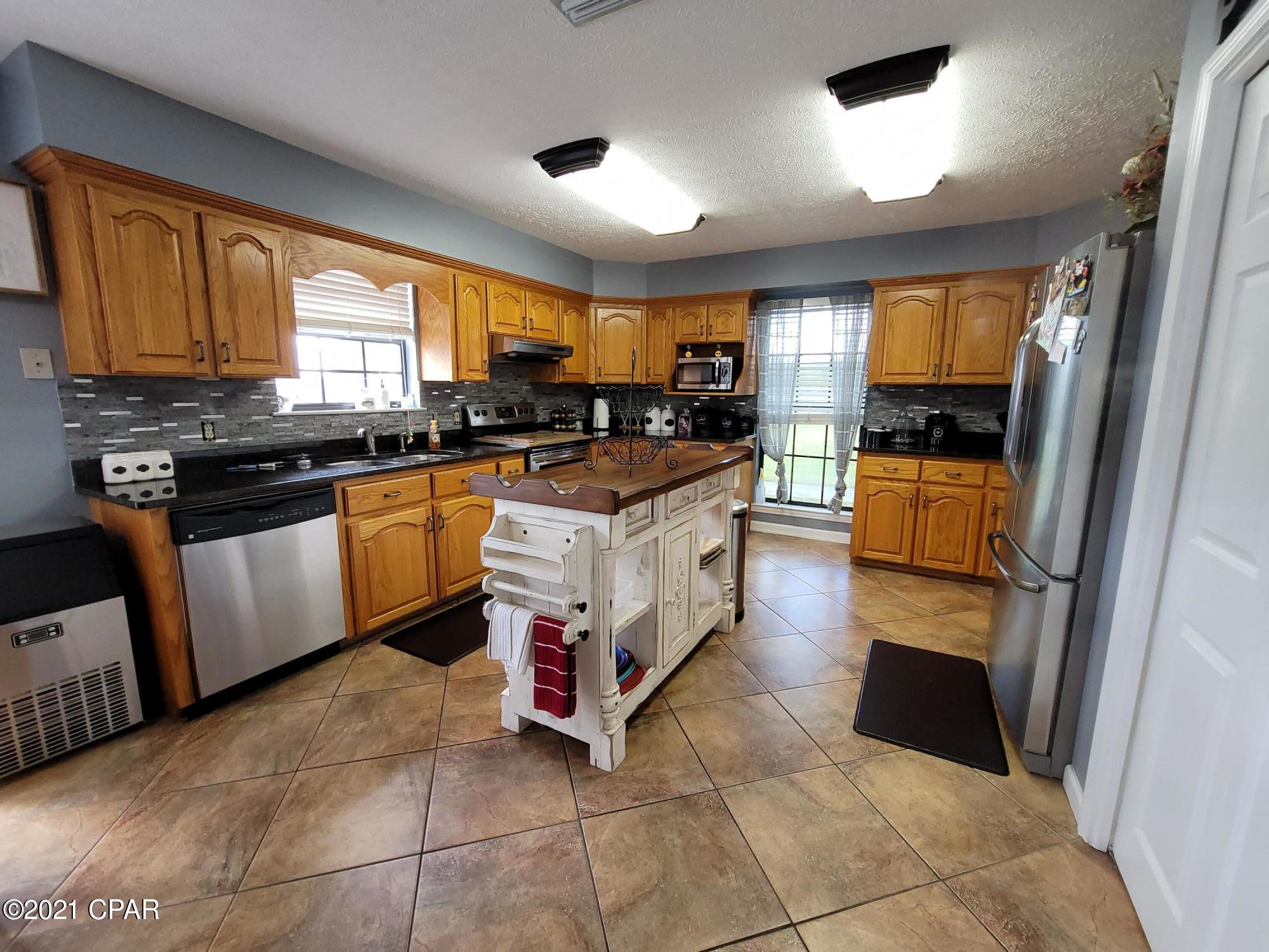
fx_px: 477
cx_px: 634
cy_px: 476
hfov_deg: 106.2
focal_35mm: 13
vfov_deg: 89.9
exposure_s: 1/59
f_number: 2.2
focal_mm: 2.2
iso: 160
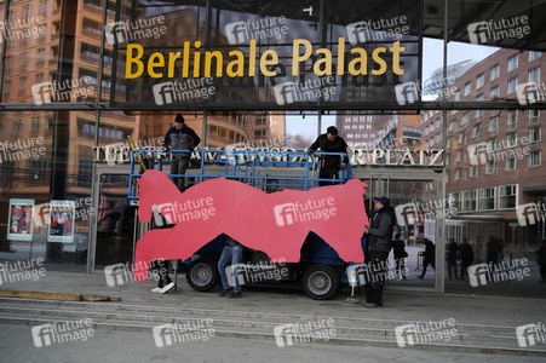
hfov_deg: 50.7
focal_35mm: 38
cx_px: 273
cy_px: 182
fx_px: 576
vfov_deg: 35.0
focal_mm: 38
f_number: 5.6
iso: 640
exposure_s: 1/160
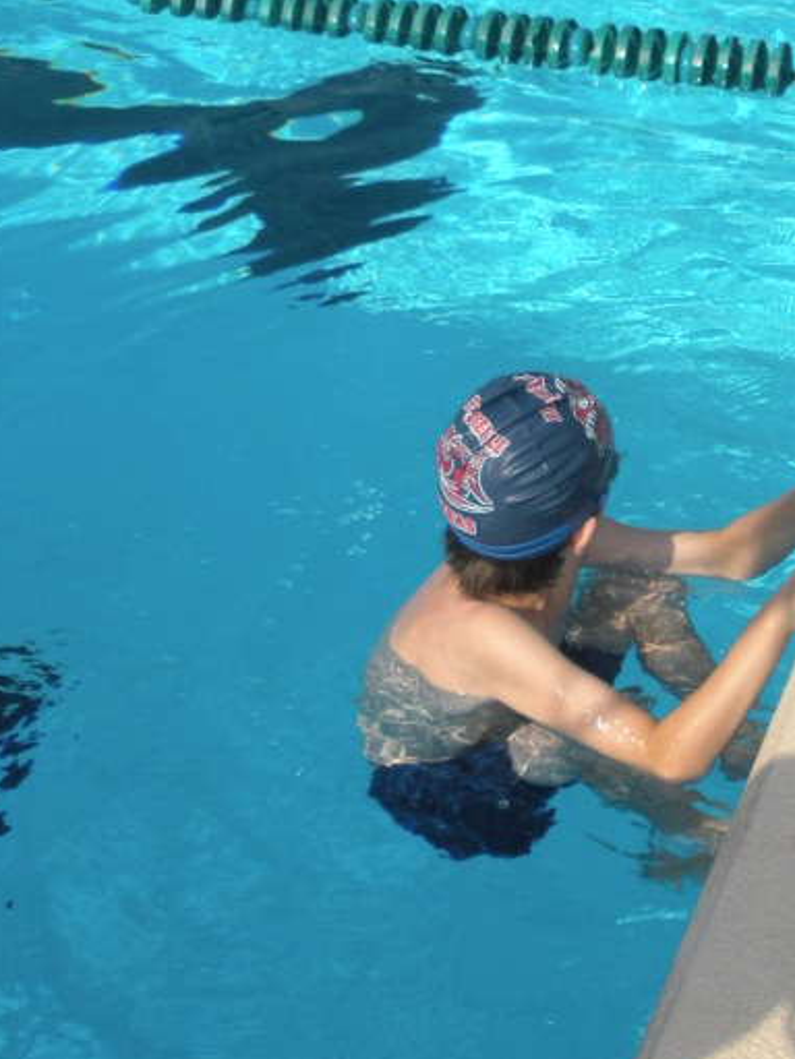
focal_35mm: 75
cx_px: 648
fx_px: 2297
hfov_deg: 19.4
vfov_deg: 26.0
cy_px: 505
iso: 64
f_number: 3.5
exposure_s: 1/842
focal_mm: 6.3
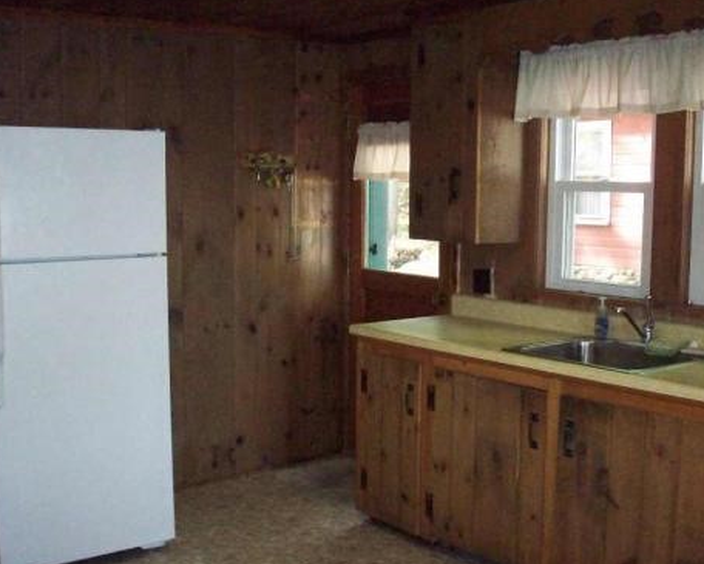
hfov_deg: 40.3
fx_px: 959
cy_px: 290
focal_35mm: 46
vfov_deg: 32.8
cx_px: 388
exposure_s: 1/128
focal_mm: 6.2
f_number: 2.8
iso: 800
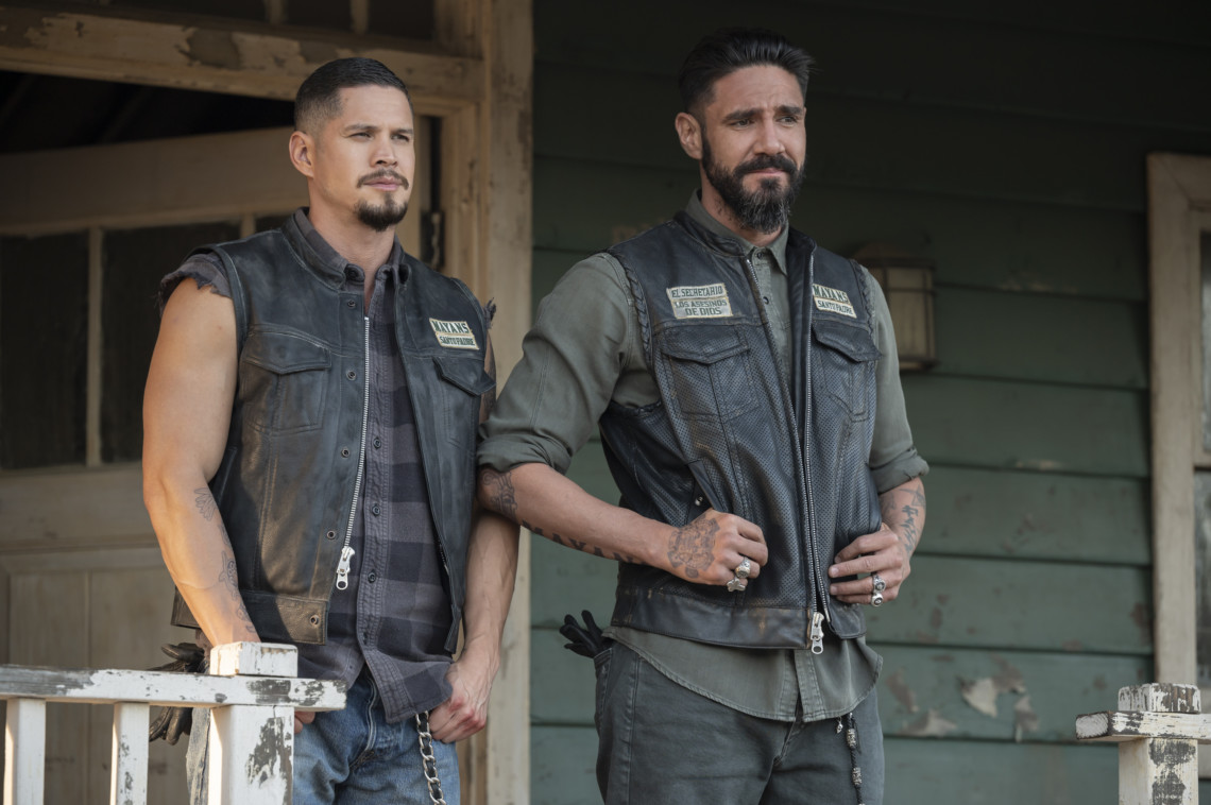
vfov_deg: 10.1
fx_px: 4537
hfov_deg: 15.2
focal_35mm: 135
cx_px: 606
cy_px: 402
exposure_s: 1/250
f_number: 4
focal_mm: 135
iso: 400
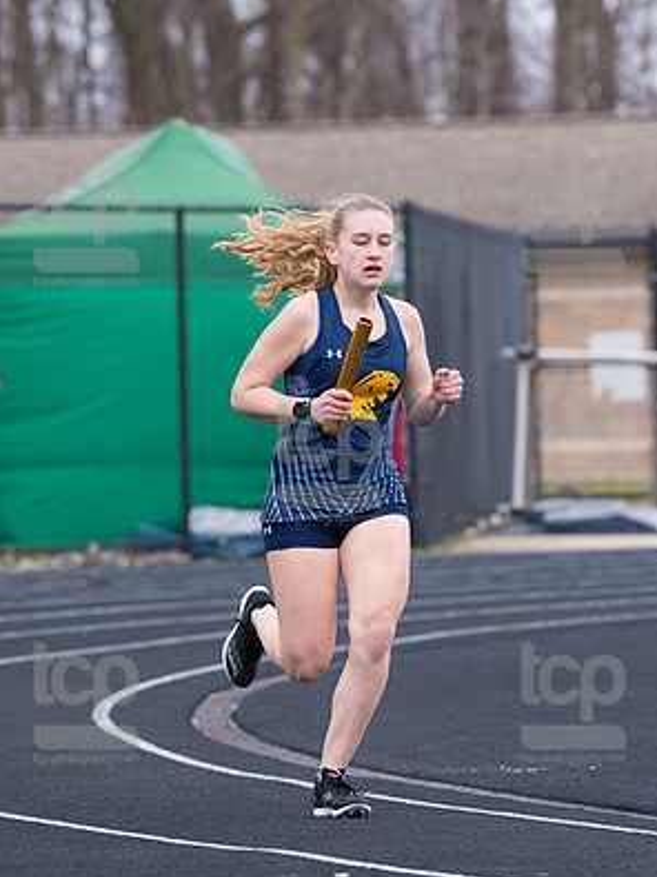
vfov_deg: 6.0
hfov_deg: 4.5
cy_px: 462
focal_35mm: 328
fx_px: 8305
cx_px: 330
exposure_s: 1/1600
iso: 2000
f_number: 5
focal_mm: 200
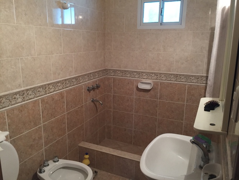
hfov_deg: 61.6
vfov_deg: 48.3
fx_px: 200
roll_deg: -1.0
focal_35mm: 29
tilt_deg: -14.8
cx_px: 120
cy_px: 90
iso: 200
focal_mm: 4.15
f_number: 2.2
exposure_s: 1/33
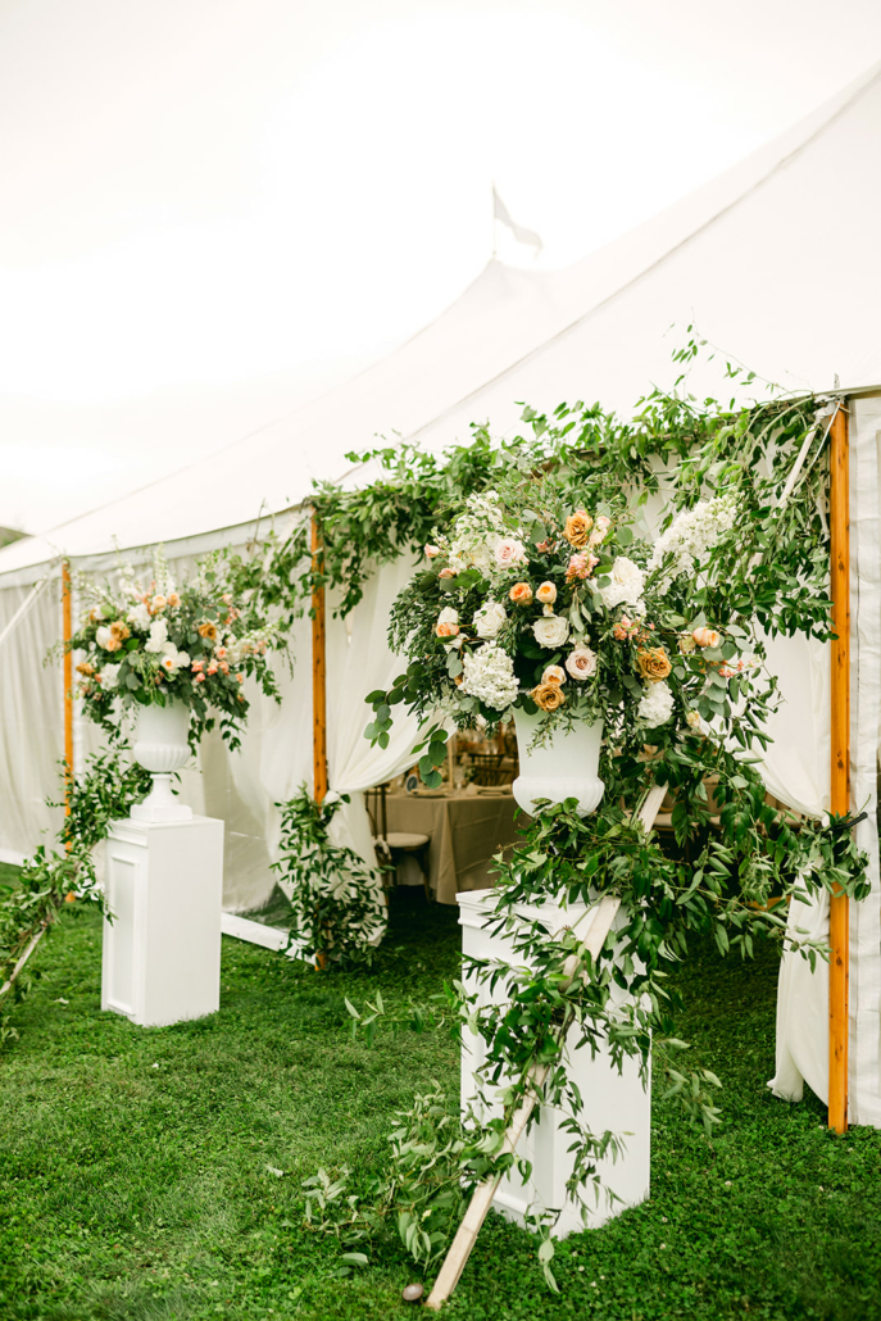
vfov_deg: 54.4
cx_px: 440
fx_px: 1284
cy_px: 660
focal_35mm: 35
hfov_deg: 37.9
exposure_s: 1/1000
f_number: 2.2
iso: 64
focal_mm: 35
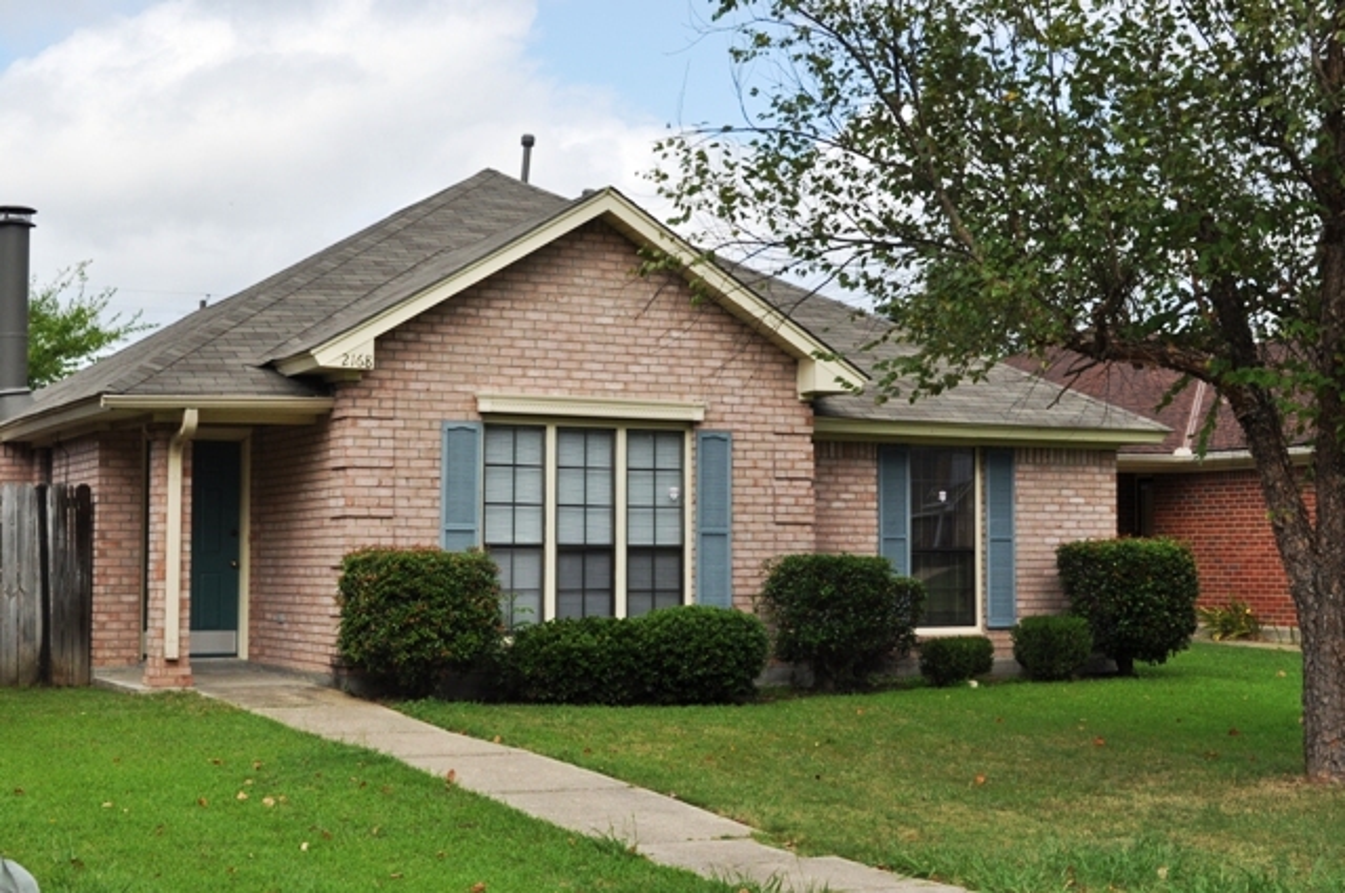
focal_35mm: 54
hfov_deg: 36.9
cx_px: 672
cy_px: 446
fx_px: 2015
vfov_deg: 25.0
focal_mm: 36
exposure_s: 1/200
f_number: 13
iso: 200
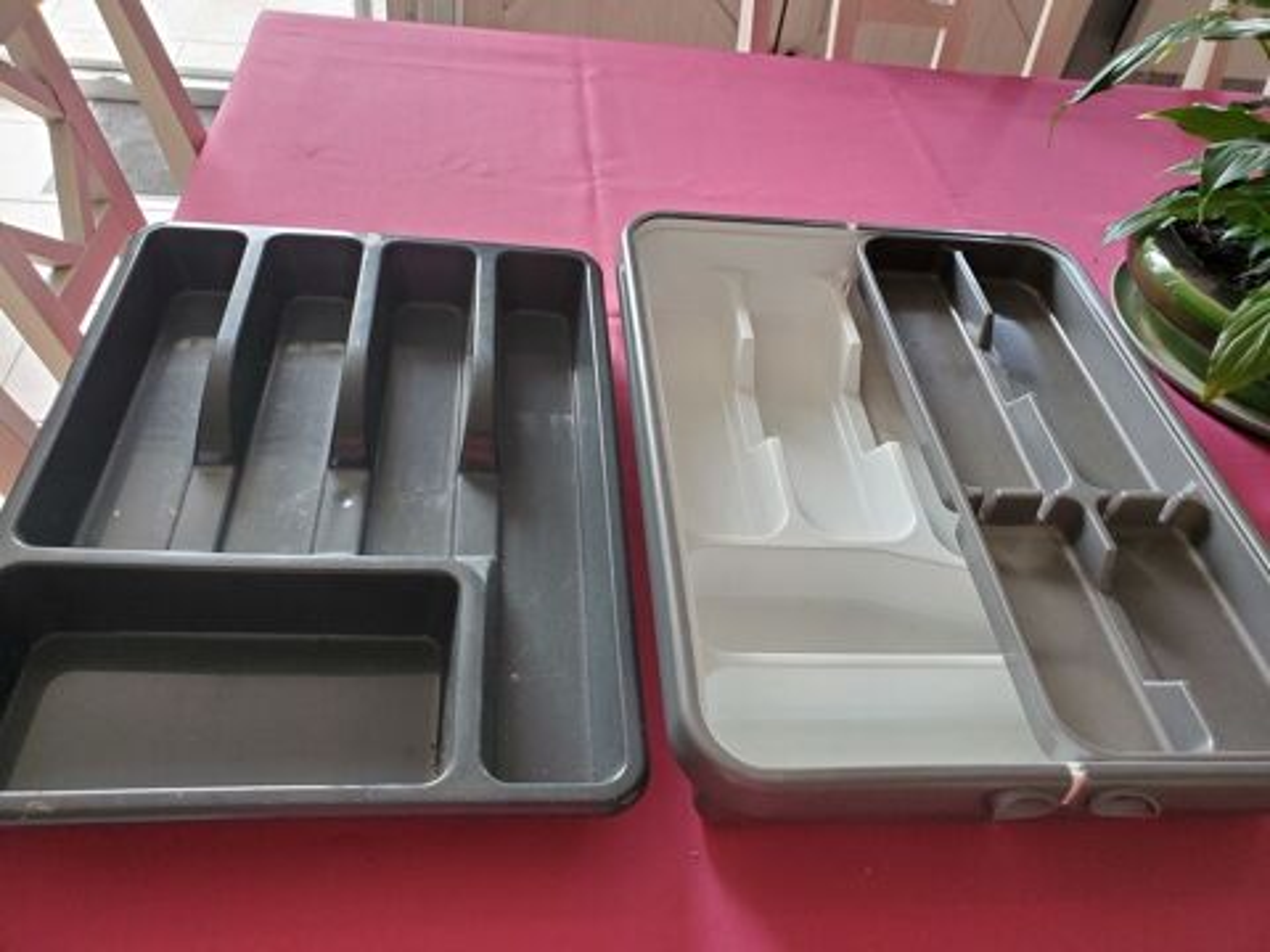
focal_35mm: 26
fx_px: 954
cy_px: 476
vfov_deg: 53.1
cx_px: 635
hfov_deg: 67.3
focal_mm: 4.3
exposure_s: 1/95
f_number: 2.4
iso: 250
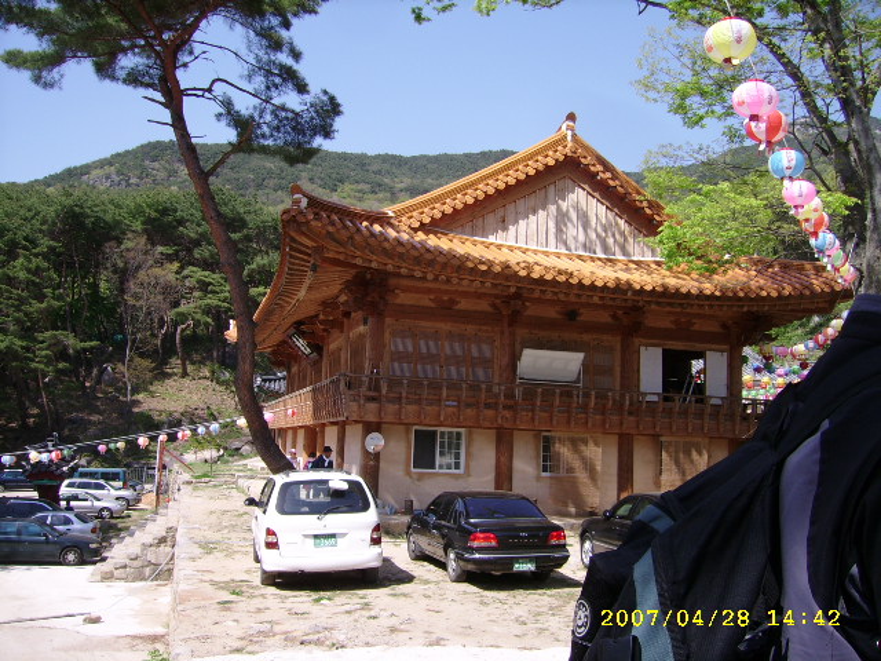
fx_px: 891
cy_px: 330
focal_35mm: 35
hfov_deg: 52.6
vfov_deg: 40.7
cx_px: 440
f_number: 5.8
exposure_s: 1/210
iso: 50
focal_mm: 5.95
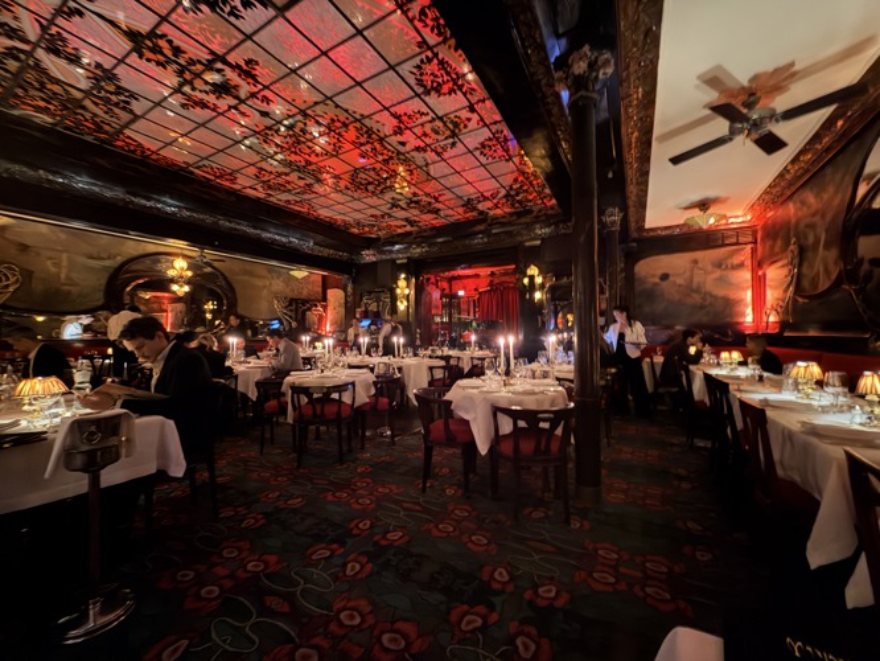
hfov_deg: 102.0
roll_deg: +1.5
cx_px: 440
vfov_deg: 85.7
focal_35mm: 14
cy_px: 330
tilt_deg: +0.8
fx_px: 356
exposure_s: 1/8
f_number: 2.2
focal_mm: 2.22
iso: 1250
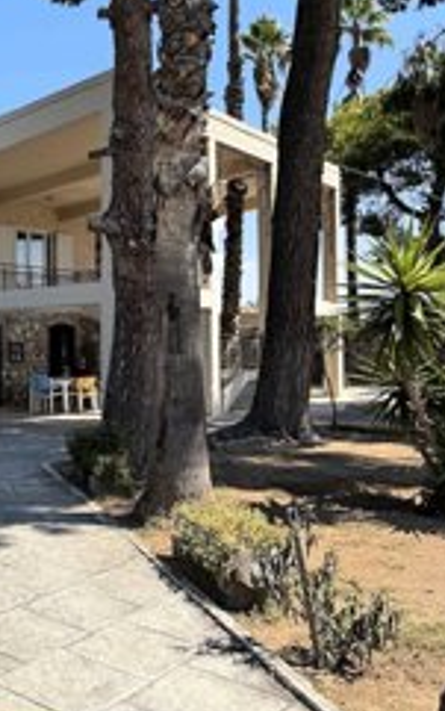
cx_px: -68
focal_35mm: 38
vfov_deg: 51.5
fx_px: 736
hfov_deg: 29.6
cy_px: 327
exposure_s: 1/3413
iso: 80
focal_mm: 6.8
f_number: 1.8
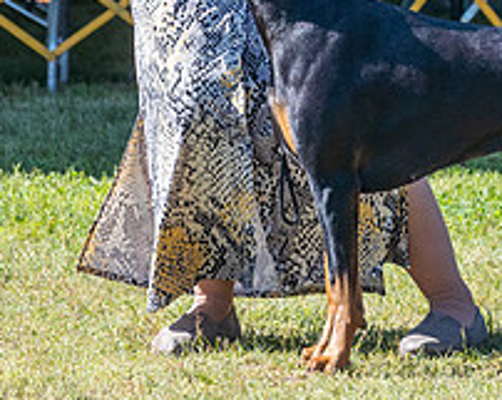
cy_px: -60
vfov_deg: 2.5
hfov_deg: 3.1
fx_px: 9317
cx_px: 327
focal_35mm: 628
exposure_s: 1/2000
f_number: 6.3
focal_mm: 200
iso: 1250
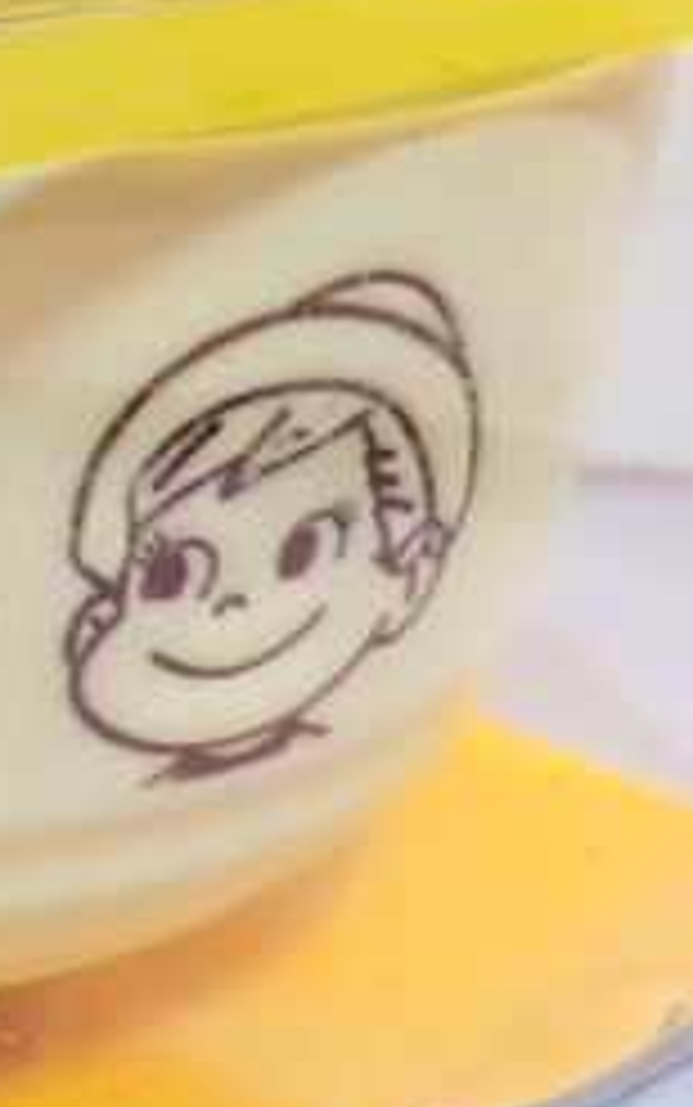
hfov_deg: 15.6
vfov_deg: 25.8
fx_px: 2415
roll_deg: -2.0
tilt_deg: -19.6
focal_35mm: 80
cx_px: -171
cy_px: 450
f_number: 2.2
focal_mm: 4.15
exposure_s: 1/33
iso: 125
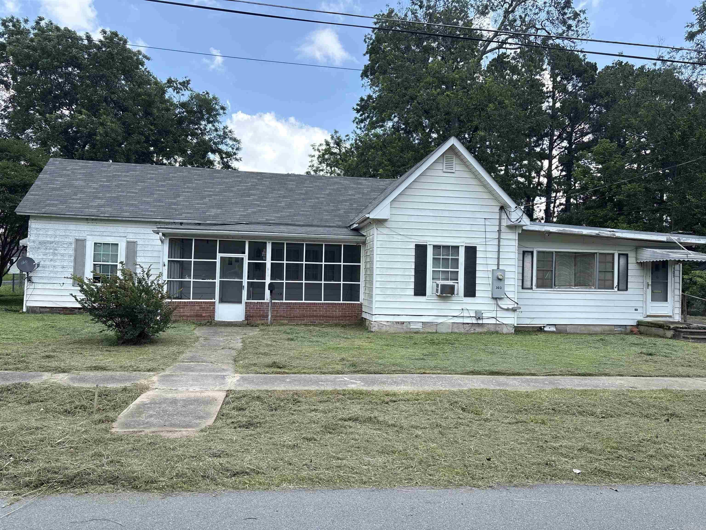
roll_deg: -0.8
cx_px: 353
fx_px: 530
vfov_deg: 53.1
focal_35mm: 26
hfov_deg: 67.3
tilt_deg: +1.7
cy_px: 265
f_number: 1.6
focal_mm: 5.96
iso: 64
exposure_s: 1/1901
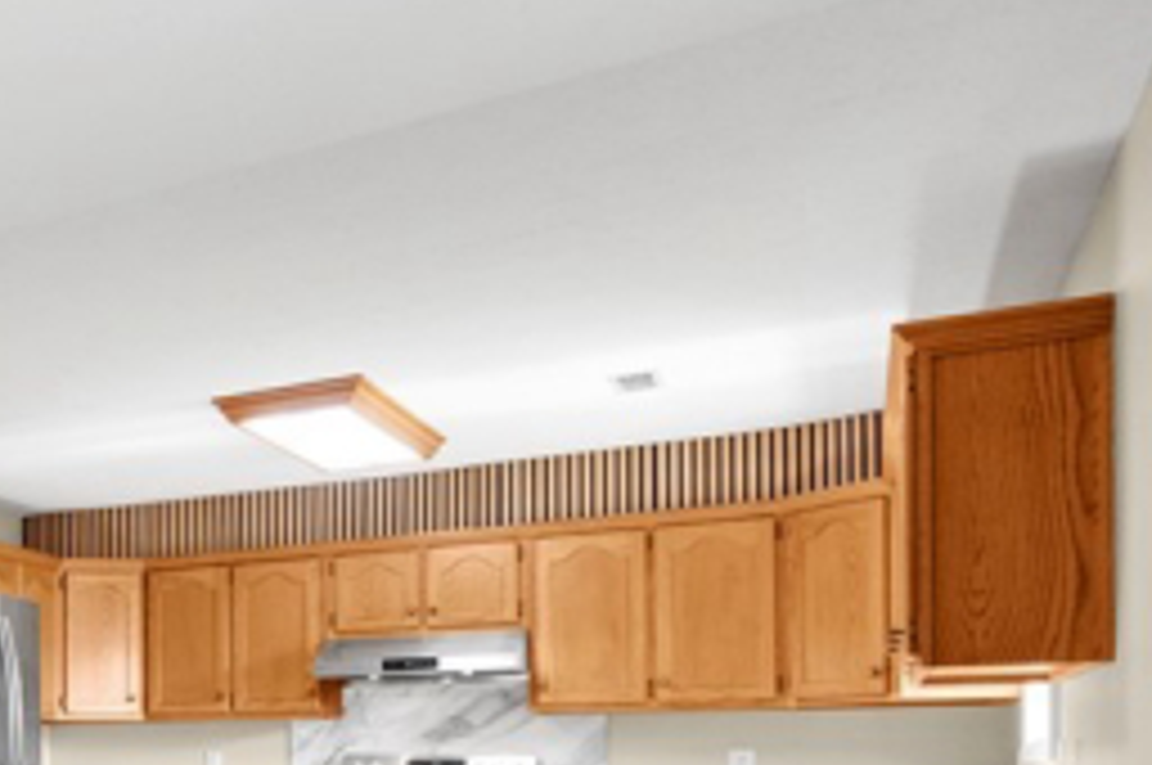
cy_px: 738
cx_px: -490
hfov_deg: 30.2
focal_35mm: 44
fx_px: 1406
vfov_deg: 28.8
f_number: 8
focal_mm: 10
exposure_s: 1/8
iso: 400
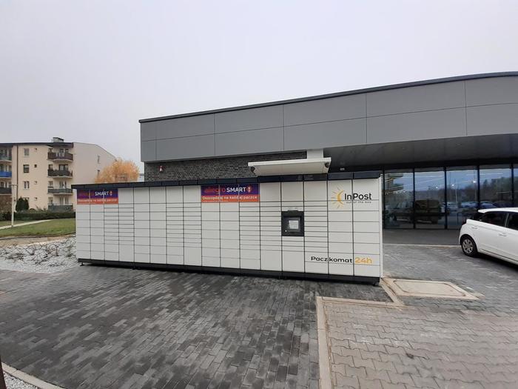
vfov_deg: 89.9
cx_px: 259
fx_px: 195
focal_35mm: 13
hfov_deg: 106.2
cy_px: 194
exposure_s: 1/259
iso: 40
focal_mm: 1.13
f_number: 2.2
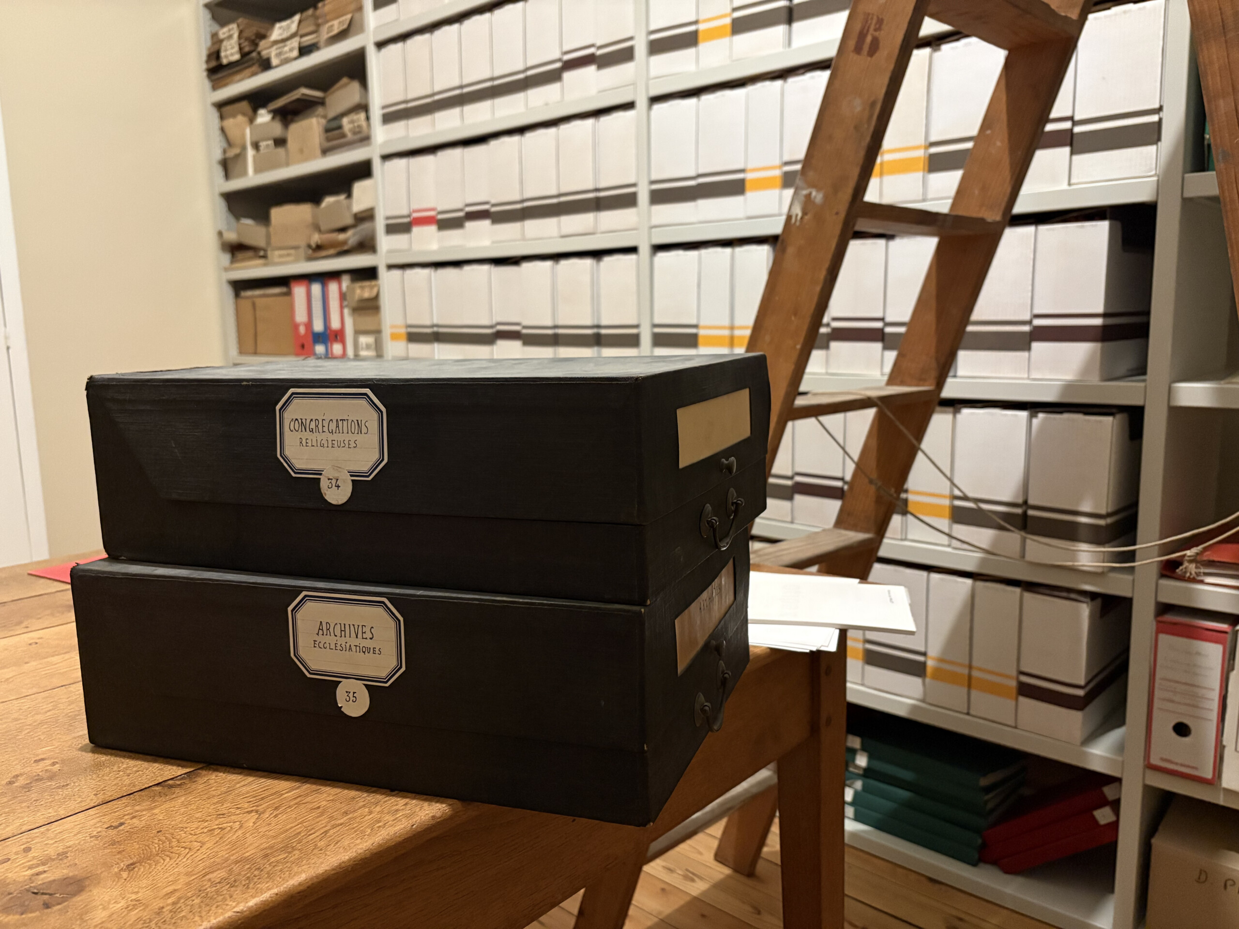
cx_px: 620
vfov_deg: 53.1
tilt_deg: -8.3
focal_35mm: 26
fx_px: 931
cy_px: 464
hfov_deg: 67.3
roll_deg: +1.2
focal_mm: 5.96
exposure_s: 1/35
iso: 640
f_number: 1.6
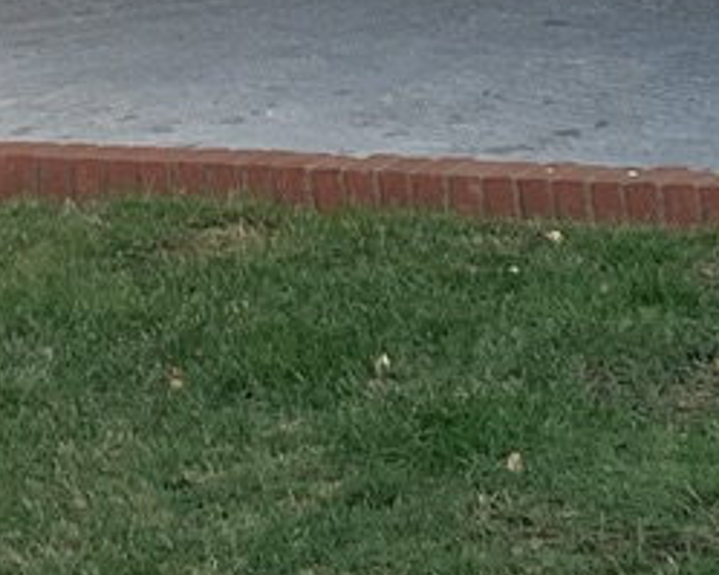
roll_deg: +5.3
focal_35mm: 209
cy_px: -962
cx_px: 156
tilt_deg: +2.5
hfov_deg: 9.2
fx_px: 4446
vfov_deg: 6.9
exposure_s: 1/796
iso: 25
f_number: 1.8
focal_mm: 4.25
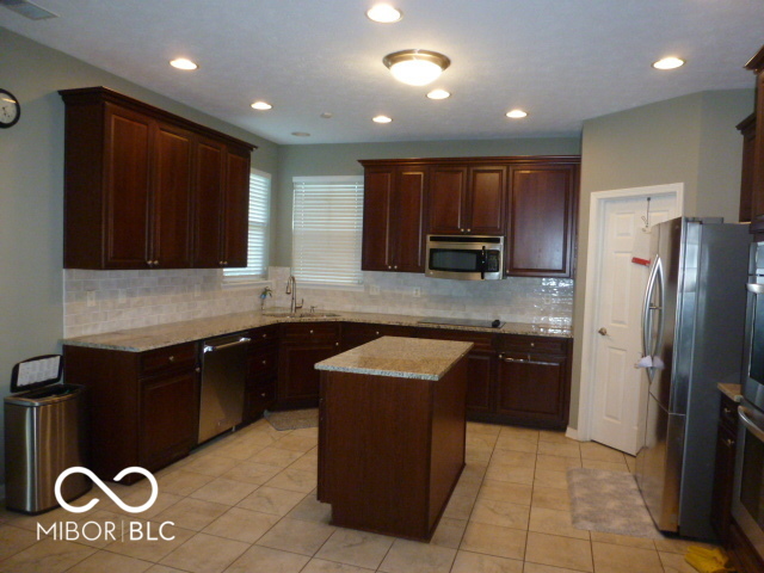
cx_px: 382
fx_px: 530
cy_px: 286
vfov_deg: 56.8
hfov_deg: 71.6
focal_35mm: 24
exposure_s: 1/60
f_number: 3.3
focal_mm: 4.3
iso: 400
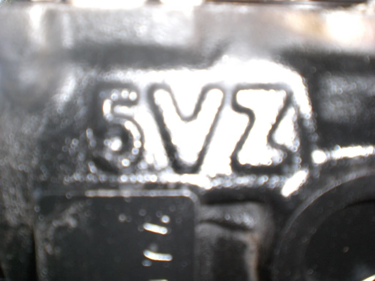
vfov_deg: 37.7
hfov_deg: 49.0
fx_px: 412
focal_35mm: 38
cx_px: 188
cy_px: 140
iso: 200
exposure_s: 1/60
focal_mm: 6.3
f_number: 3.1
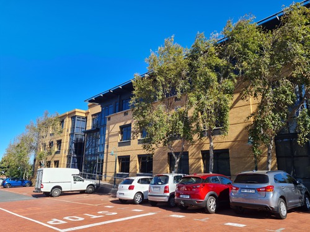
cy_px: 116
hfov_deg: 67.3
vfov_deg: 53.1
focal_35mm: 26
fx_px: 233
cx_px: 155
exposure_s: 1/1608
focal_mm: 5.4
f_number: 1.8
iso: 50
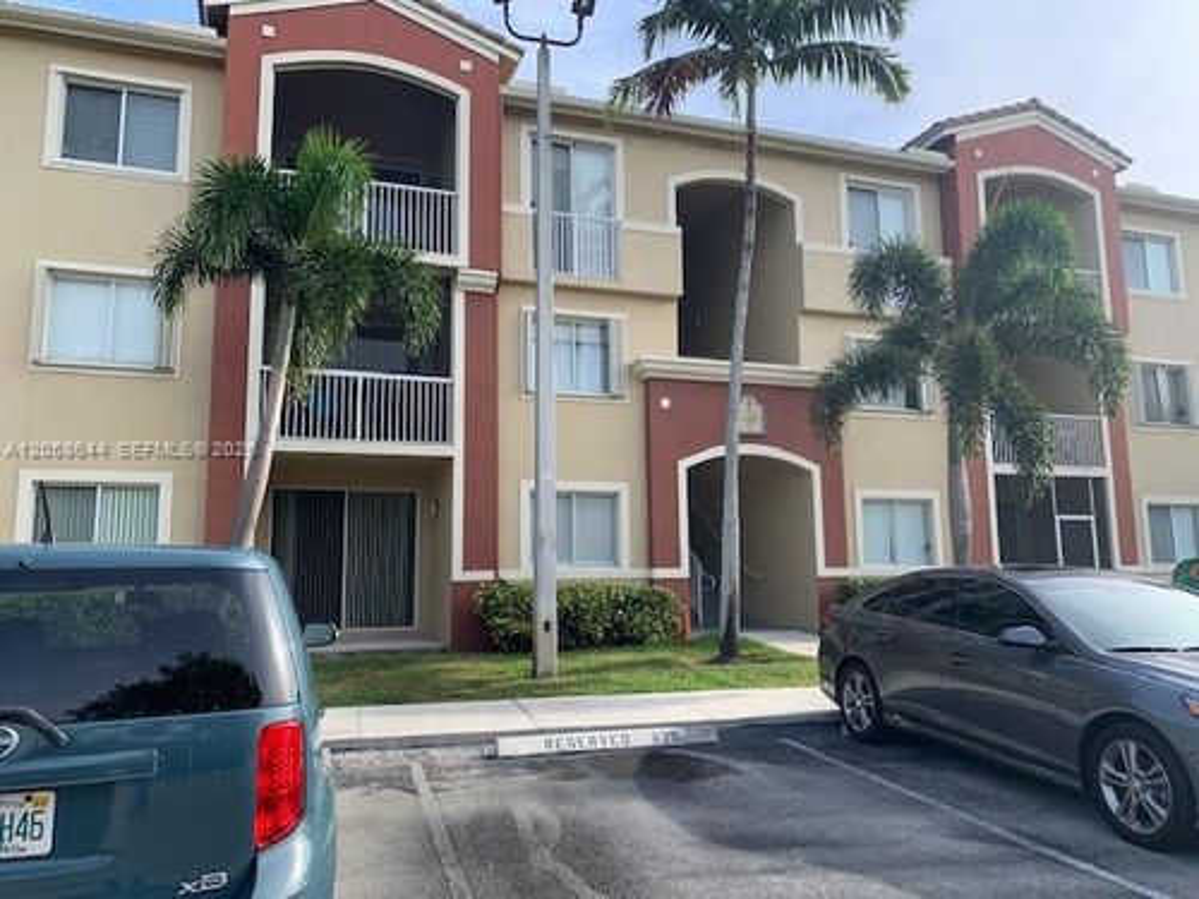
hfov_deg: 67.3
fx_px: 901
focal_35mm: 26
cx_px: 600
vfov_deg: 53.1
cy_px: 450
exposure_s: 1/765
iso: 25
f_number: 1.8
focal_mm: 4.25
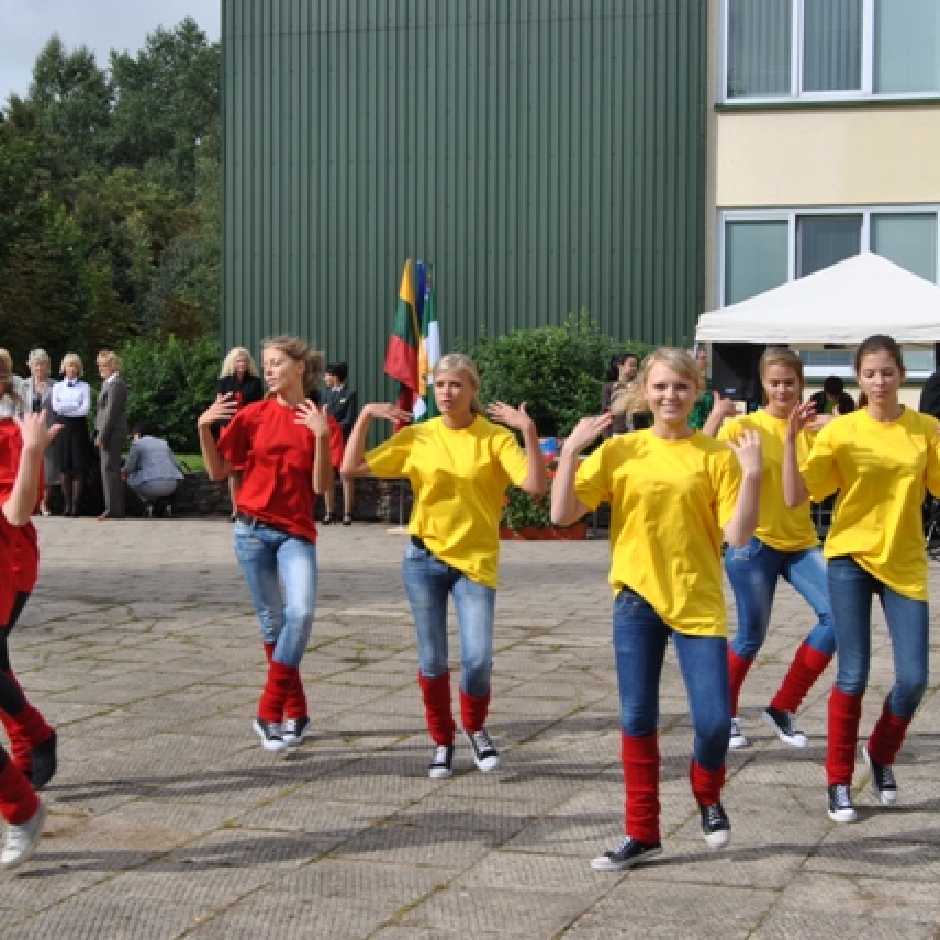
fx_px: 1997
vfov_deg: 26.5
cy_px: 470
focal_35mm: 65
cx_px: 435
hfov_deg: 26.5
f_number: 8
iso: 100
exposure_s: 1/320
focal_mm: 34
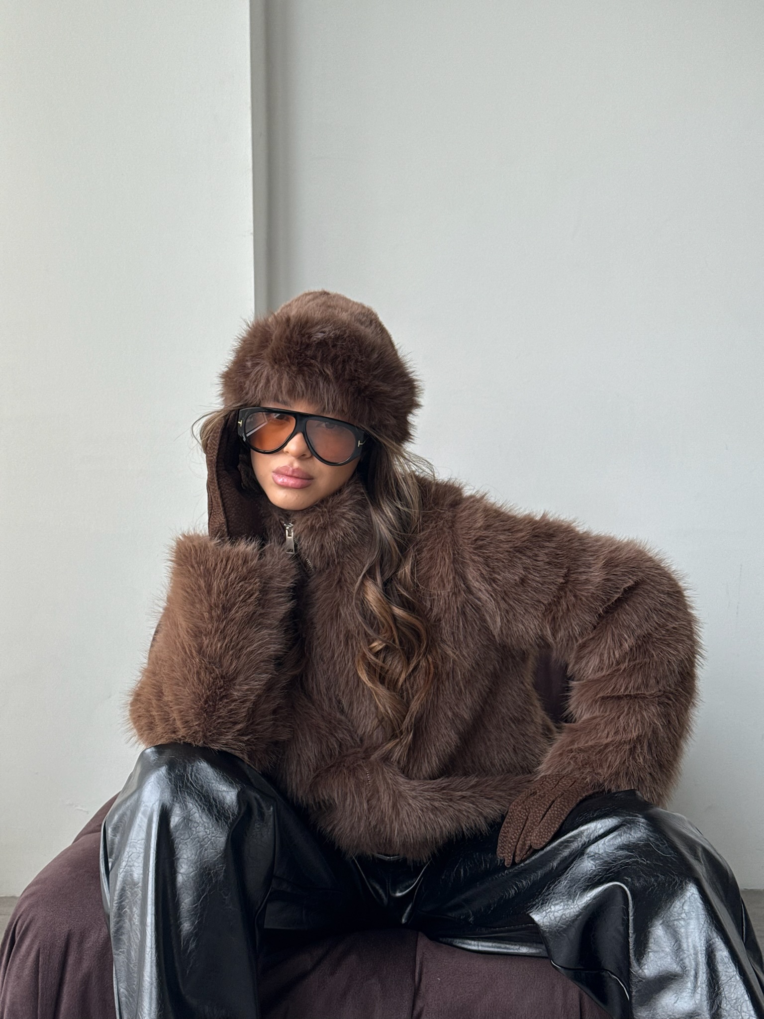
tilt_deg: -5.0
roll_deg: -0.5
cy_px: 510
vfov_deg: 39.7
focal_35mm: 48
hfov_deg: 30.3
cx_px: 382
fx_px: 1413
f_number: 1.78
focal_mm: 6.76
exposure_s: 1/155
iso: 50
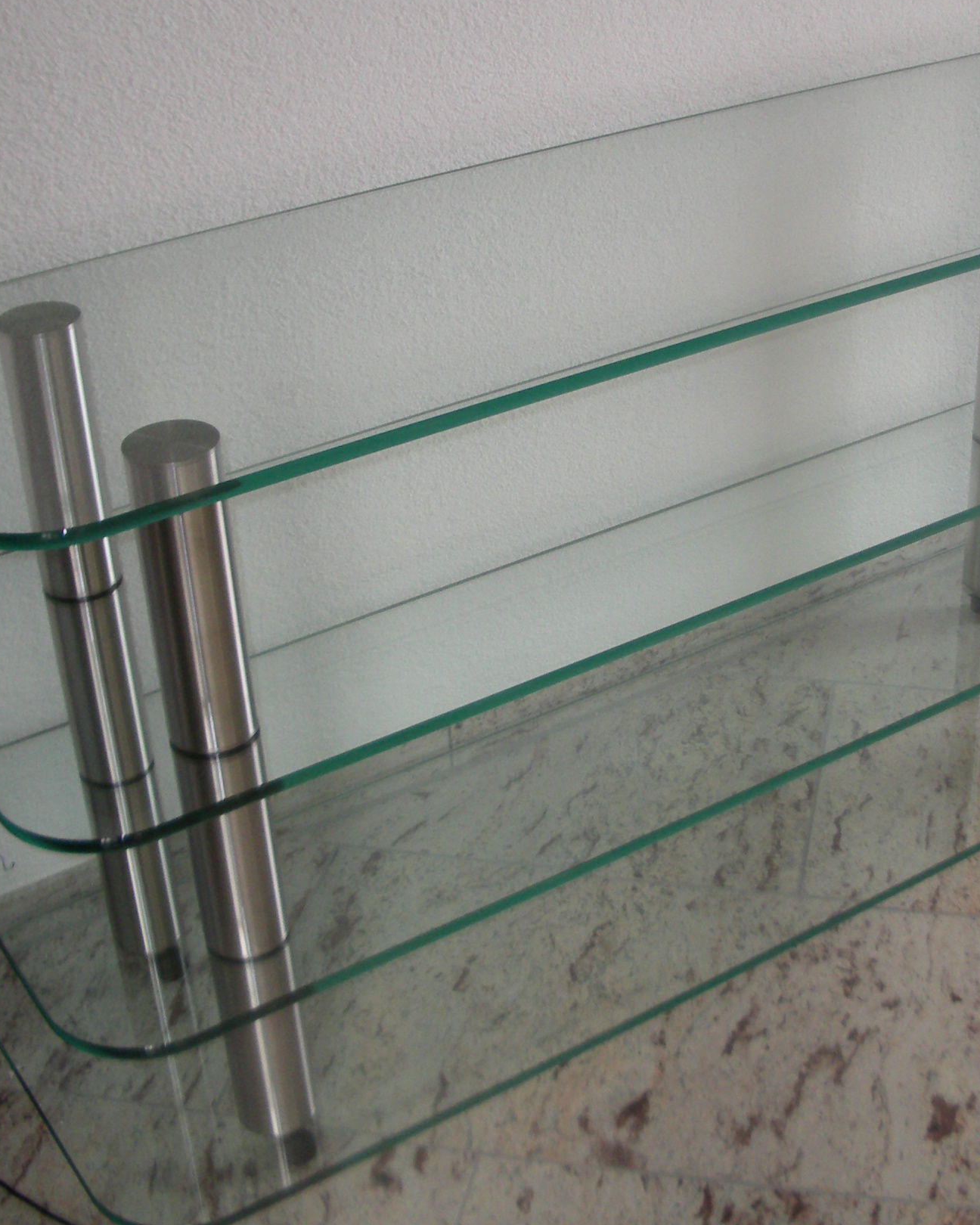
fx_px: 1958
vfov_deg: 34.7
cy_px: 560
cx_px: 694
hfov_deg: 27.8
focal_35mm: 54
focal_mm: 5.8
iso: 160
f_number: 2.6
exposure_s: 1/60
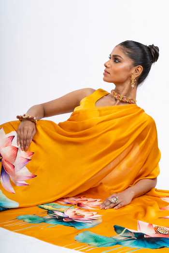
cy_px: 126
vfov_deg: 23.9
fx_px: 598
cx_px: 84
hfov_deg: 16.1
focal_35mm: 85
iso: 200
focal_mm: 85
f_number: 11
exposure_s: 1/160
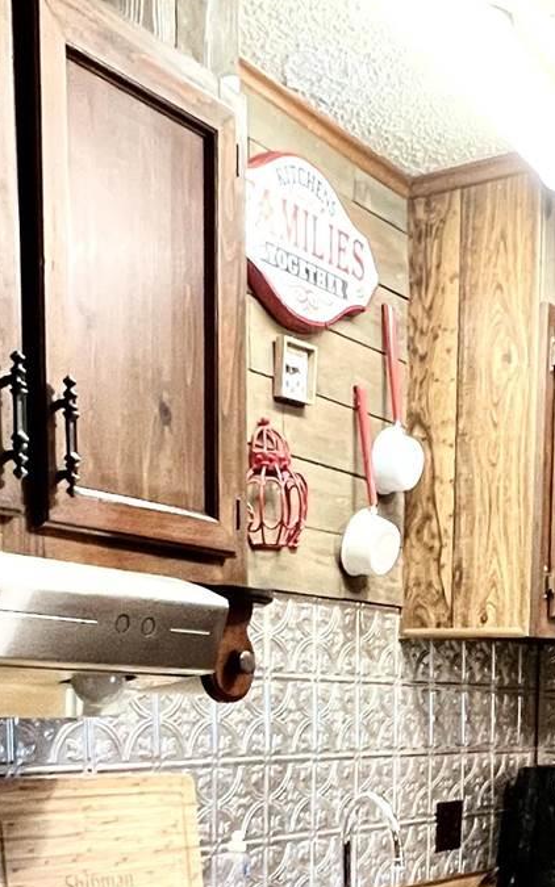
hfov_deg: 27.3
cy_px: 852
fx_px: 1137
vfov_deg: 38.6
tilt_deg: -6.4
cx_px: 349
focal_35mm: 47
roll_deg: -2.8
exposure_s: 1/60
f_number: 1.8
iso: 500
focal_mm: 1.57
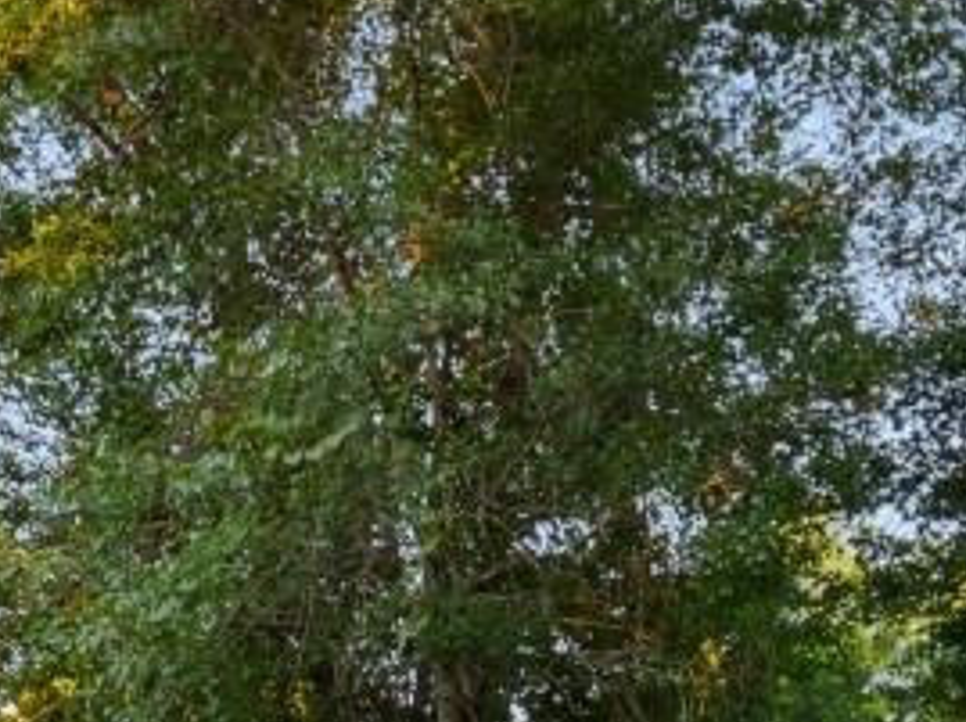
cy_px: 1110
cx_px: 226
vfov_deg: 15.5
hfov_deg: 22.3
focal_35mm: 87
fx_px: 2425
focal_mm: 10
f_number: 4.5
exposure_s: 1/15
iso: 100
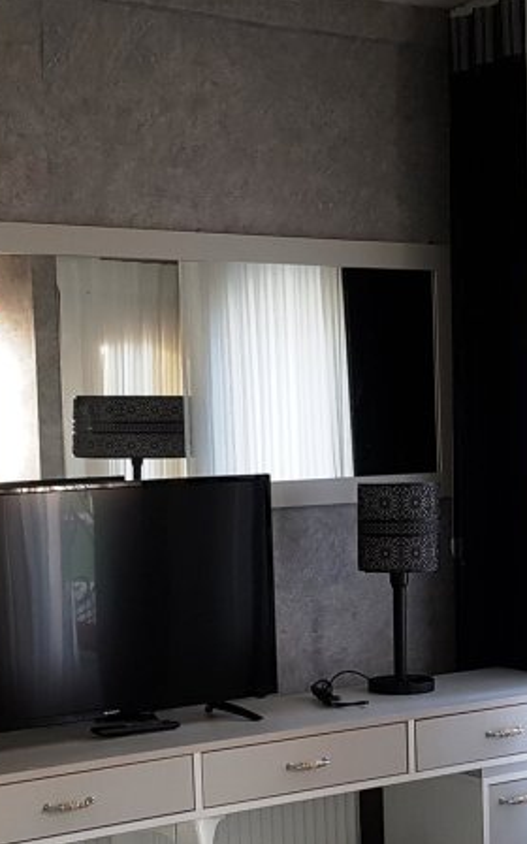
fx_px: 1448
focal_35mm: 63
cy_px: 595
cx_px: 273
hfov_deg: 20.6
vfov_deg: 32.1
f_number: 1.7
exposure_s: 1/50
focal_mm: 4.2
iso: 80
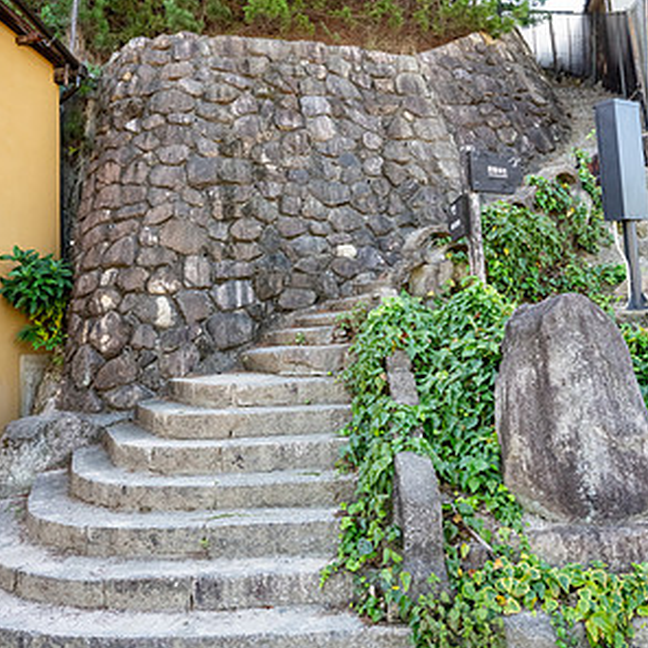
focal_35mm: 31
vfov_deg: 52.2
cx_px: 322
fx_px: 657
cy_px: 265
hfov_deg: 52.5
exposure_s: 1/500
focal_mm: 24
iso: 5600
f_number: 8
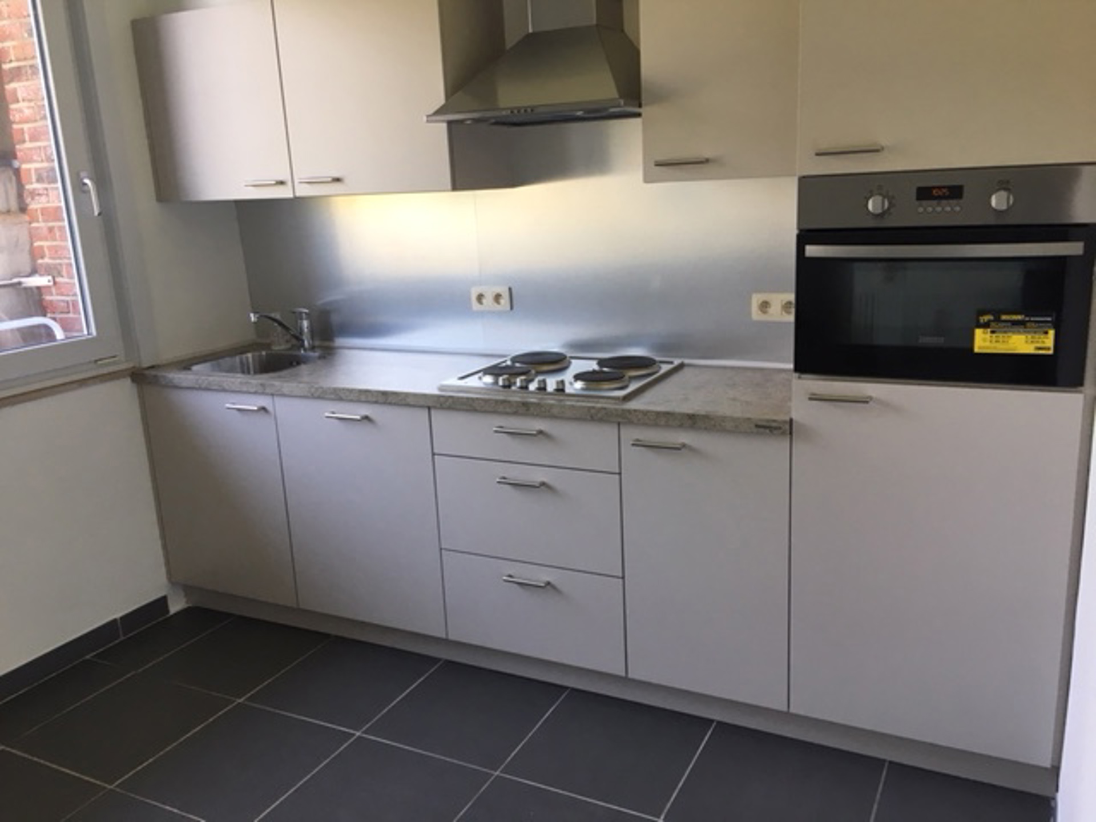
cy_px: 411
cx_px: 548
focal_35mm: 29
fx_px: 918
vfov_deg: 48.2
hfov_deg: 61.7
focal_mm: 4.15
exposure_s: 1/33
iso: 32
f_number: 2.2
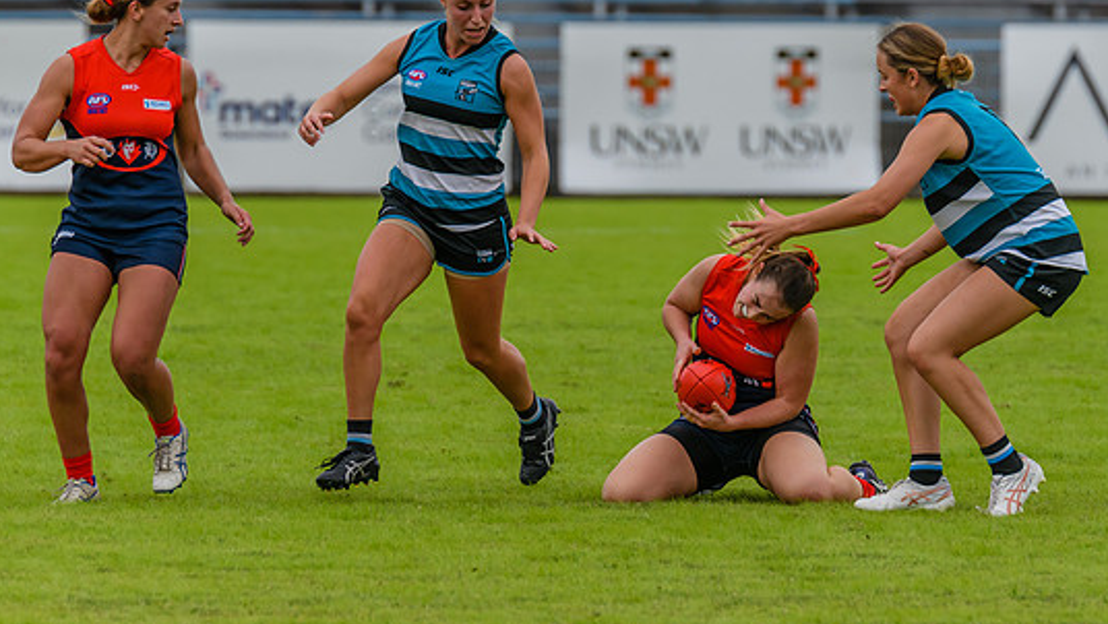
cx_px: 693
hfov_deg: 3.3
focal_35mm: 653
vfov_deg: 1.9
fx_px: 19193
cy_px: 299
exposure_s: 1/2000
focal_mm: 420
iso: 800
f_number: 6.3
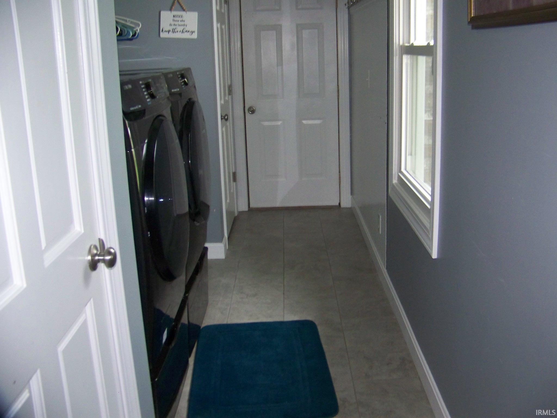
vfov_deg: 39.7
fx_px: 579
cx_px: 278
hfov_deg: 51.4
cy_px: 209
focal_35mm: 36
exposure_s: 1/25
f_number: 2.8
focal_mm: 5.85
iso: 200
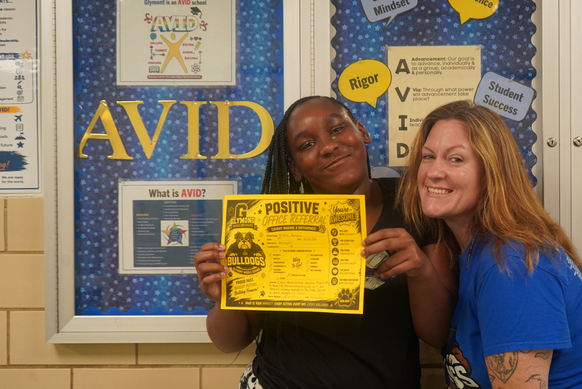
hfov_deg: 37.4
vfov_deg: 25.5
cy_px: 206
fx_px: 857
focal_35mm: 53
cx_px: 342
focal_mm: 45
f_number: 4.5
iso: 2000
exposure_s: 1/160
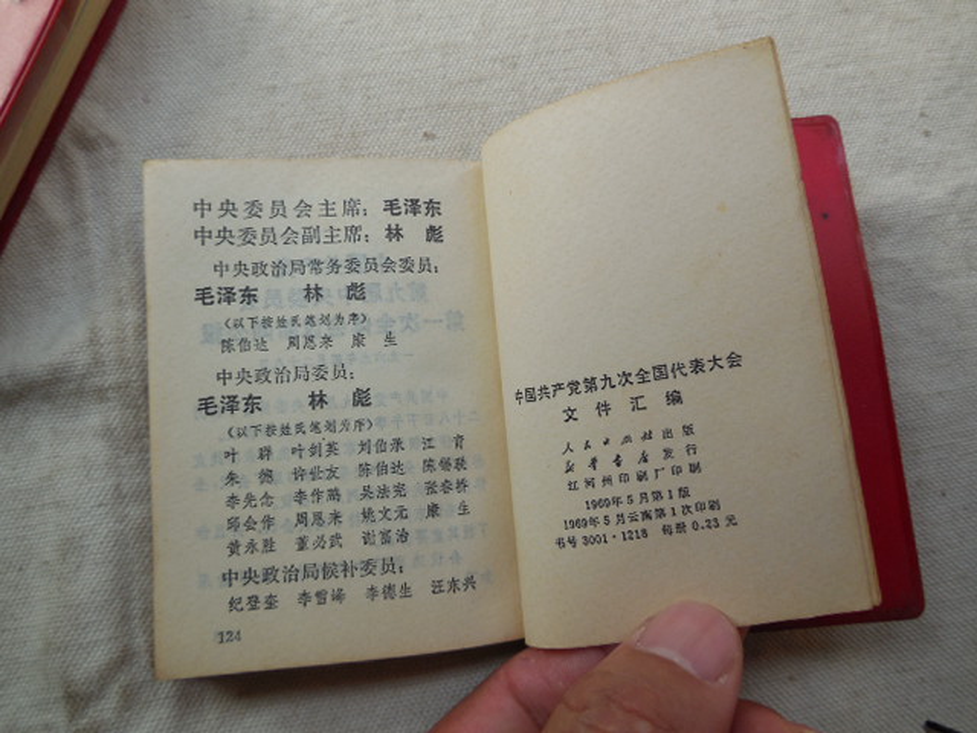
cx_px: 488
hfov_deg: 60.0
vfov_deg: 46.8
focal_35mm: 30
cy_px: 366
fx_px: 847
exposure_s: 1/250
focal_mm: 5.3
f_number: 3.2
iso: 125
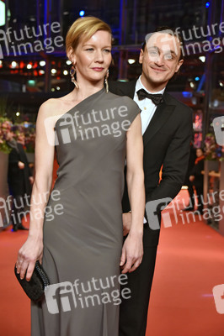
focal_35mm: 78
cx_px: 112
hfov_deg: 17.5
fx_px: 729
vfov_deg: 26.0
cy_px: 168
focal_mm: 78
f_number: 5
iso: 3200
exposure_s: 1/250
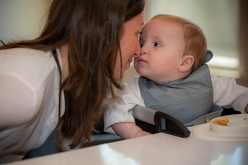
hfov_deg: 19.8
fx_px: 709
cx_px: 111
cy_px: 89
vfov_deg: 13.3
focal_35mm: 103
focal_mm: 92
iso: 125
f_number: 2.8
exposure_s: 1/50
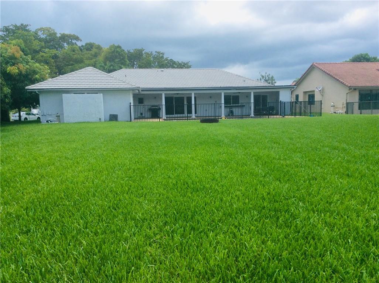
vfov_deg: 44.0
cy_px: 142
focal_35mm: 32
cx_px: 190
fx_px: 350
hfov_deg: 56.9
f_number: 2.4
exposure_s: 1/561
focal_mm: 3.3
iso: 32
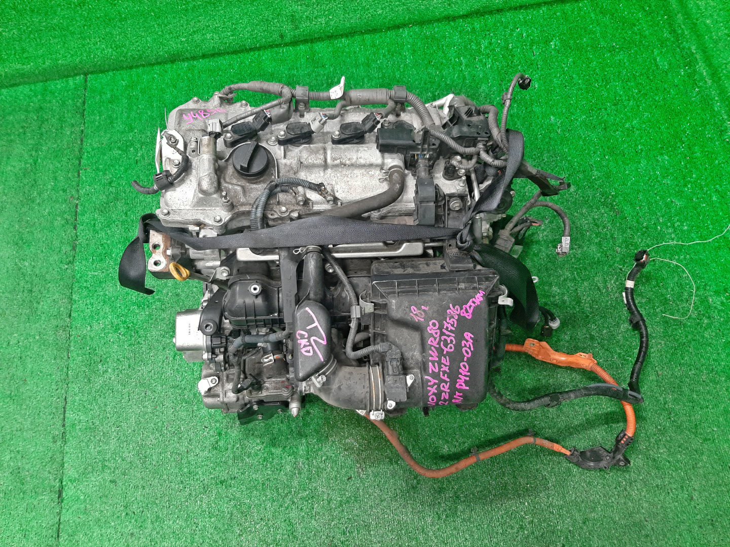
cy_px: 274
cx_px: 365
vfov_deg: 53.1
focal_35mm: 26
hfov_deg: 67.3
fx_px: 548
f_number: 1.7
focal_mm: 3.93
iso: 168
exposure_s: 1/50
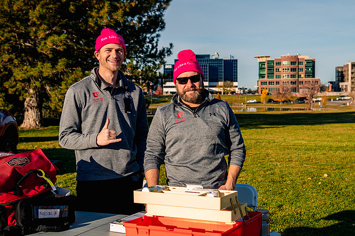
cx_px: 191
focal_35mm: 59
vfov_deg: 23.0
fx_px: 580
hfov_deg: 34.0
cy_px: 112
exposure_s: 1/1600
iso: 800
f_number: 6.3
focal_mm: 50
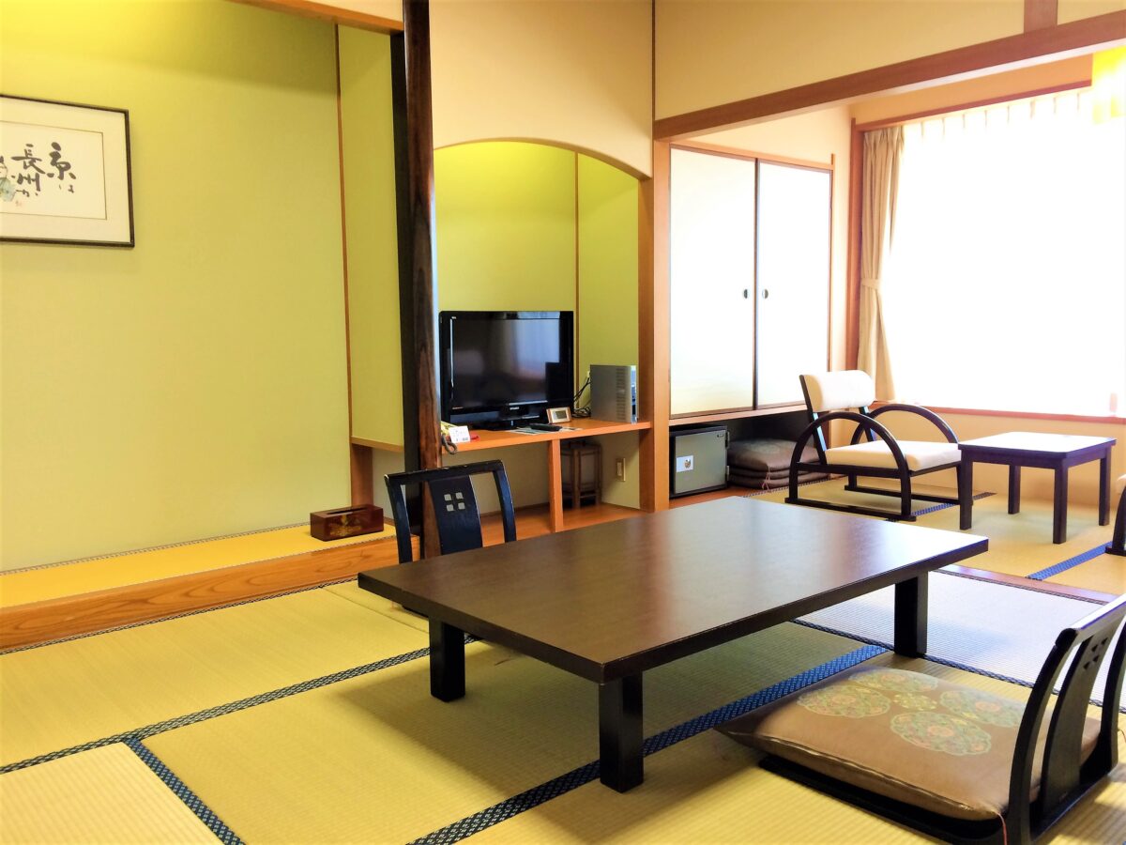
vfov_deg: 48.2
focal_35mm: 29
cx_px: 563
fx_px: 943
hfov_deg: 61.7
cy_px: 422
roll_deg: +0.7
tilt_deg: -5.3
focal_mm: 4.15
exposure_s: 1/30
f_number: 2.2
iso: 64
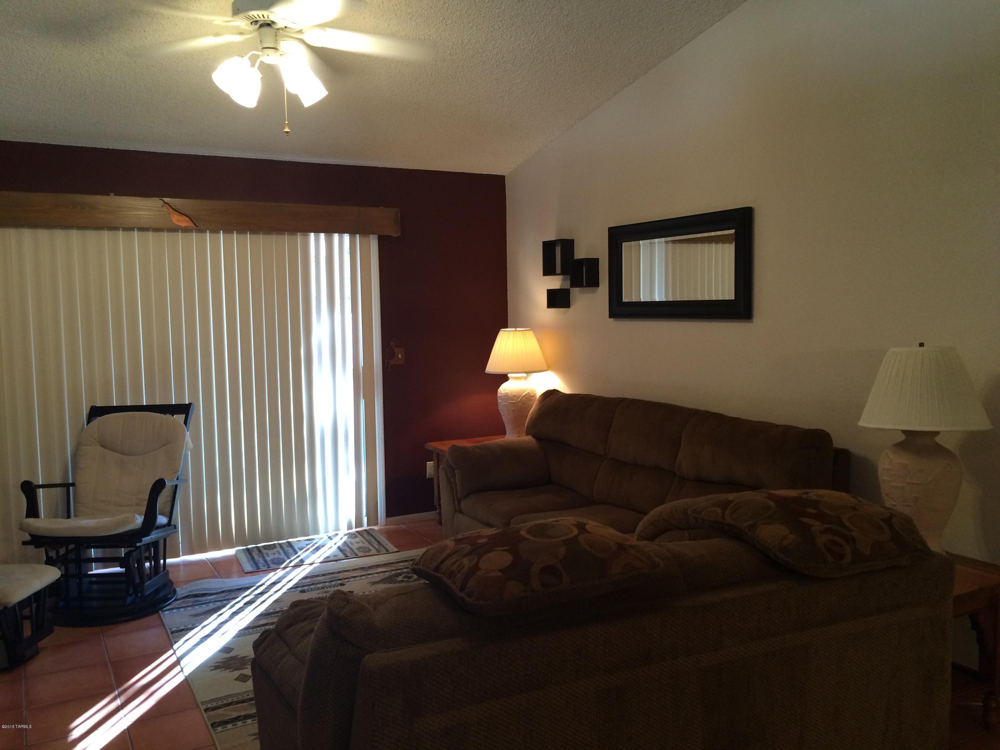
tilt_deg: -4.7
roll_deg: +2.4
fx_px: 838
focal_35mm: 29
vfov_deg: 48.2
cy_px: 375
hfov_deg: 61.7
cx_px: 500
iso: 125
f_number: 2.2
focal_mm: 4.15
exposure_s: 1/30
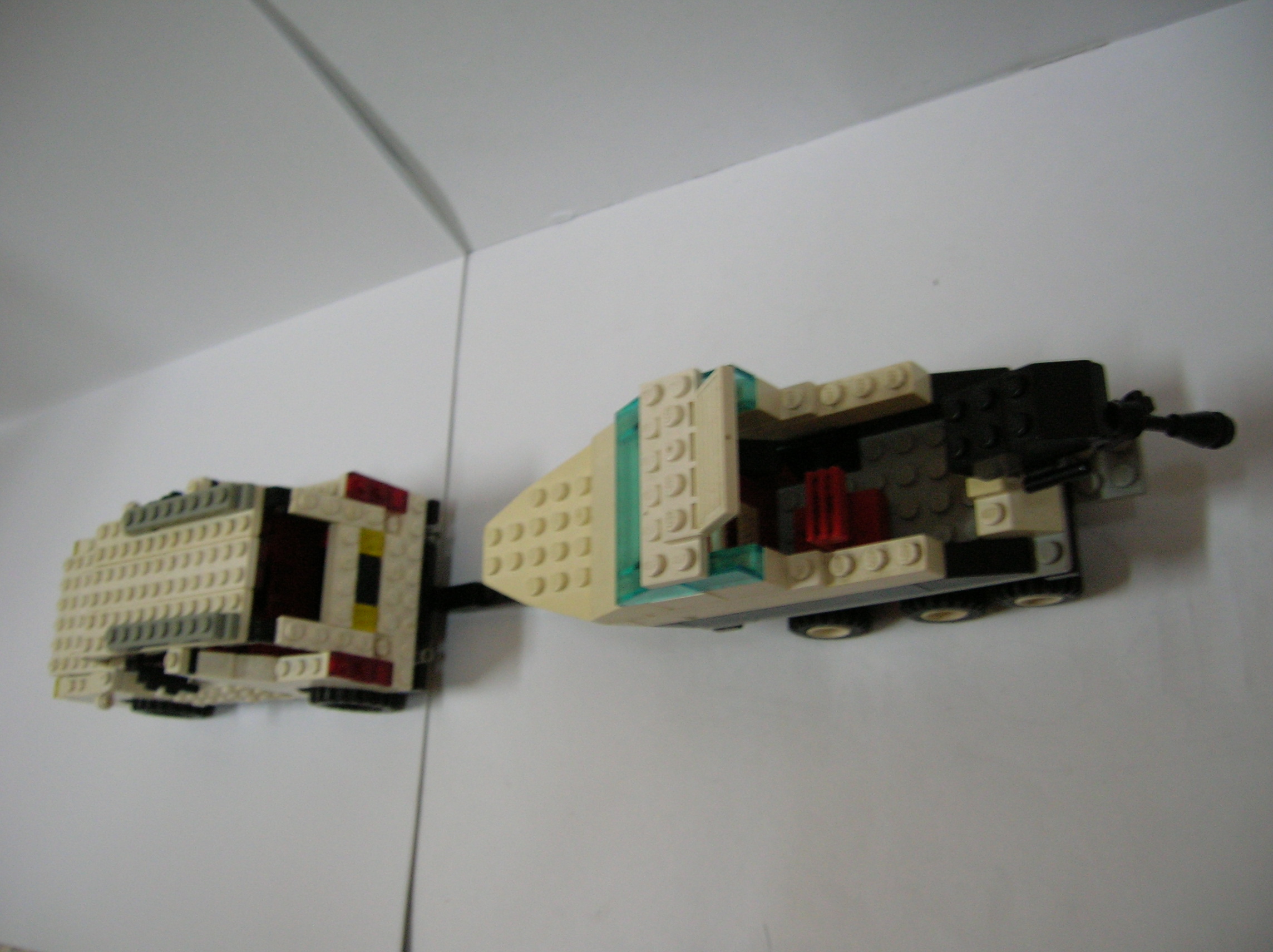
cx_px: 636
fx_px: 1249
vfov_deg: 41.7
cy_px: 476
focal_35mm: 34
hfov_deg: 54.0
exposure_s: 1/7.9
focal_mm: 5.7
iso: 100
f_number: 2.9
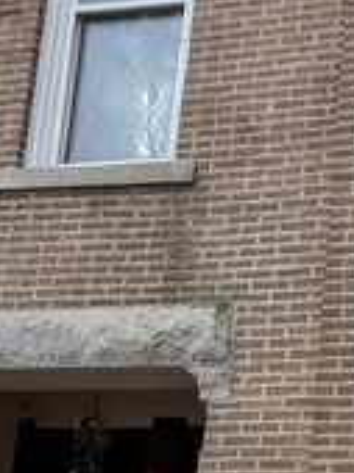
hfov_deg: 13.2
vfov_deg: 17.8
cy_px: 544
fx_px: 1449
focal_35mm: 106
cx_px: 510
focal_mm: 4.44
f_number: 1.8
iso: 64
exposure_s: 1/1675
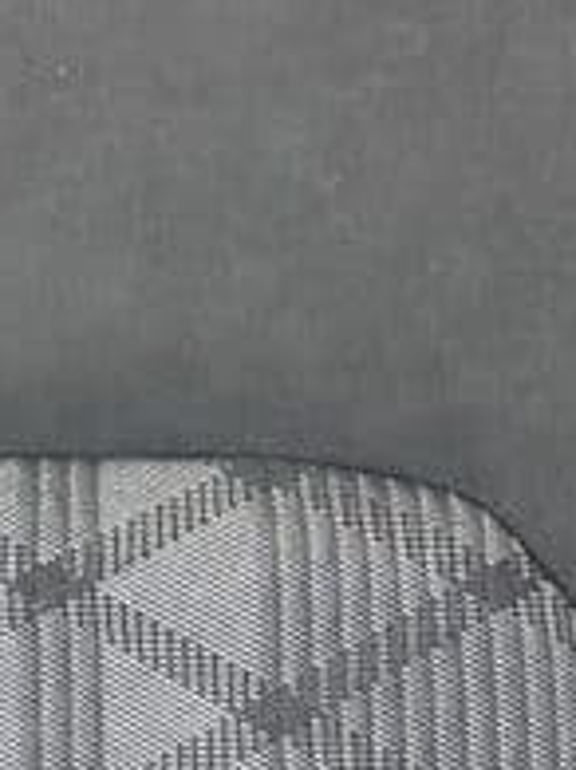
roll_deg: +1.1
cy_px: 203
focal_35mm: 196
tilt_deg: +0.1
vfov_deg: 10.1
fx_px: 4353
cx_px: -209
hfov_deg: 7.5
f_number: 1.8
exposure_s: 1/50
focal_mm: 4.25
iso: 100
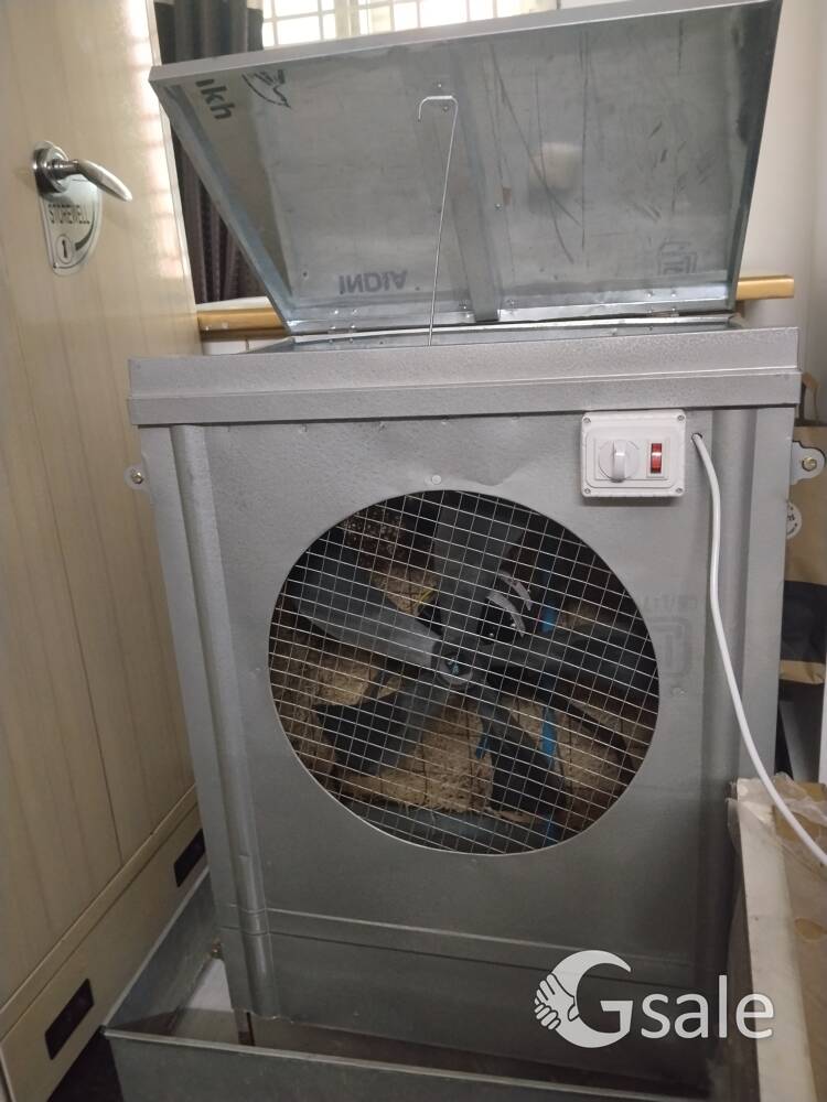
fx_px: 924
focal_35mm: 29
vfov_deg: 61.7
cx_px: 414
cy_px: 551
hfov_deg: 48.2
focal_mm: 4.22
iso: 800
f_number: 1.8
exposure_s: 1/20
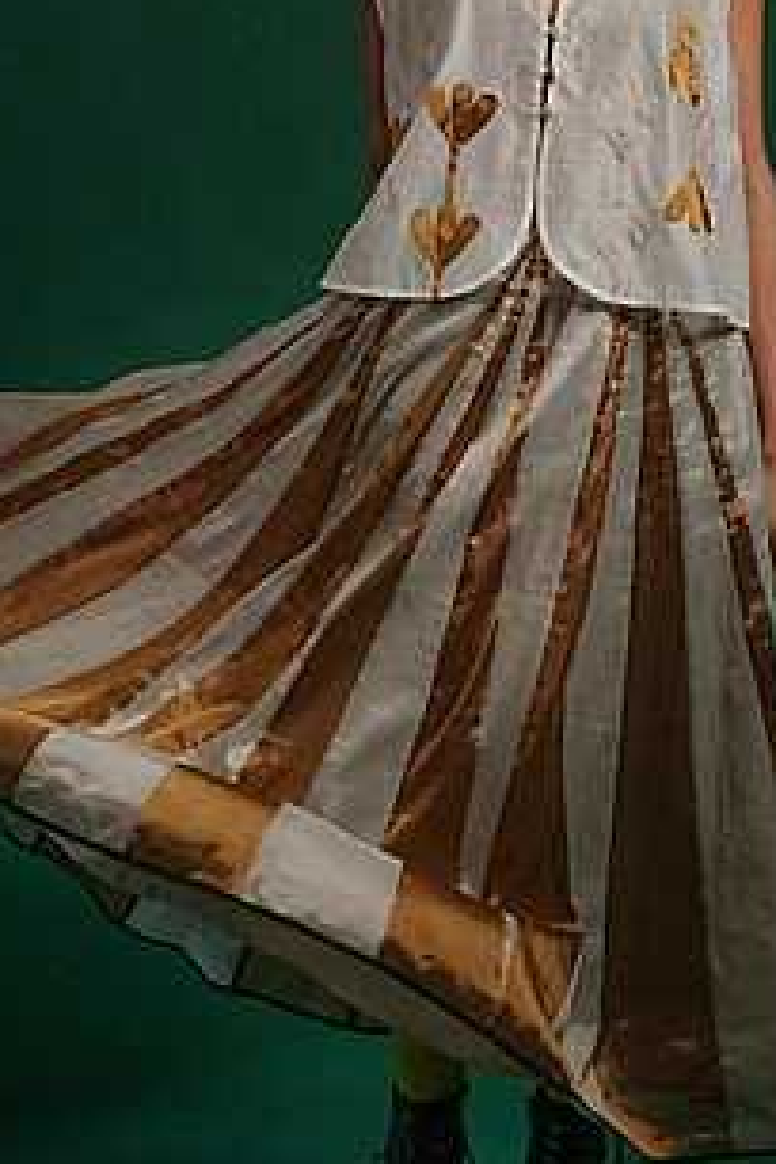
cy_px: 432
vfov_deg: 23.9
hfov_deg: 16.1
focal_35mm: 85
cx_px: 502
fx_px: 2743
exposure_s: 1/640
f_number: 2.8
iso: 2000
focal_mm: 49.5
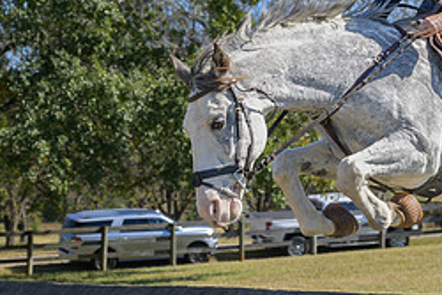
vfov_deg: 10.1
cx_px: 348
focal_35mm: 136
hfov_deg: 15.0
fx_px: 1671
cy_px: 88
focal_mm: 44
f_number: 5.6
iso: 200
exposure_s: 1/800
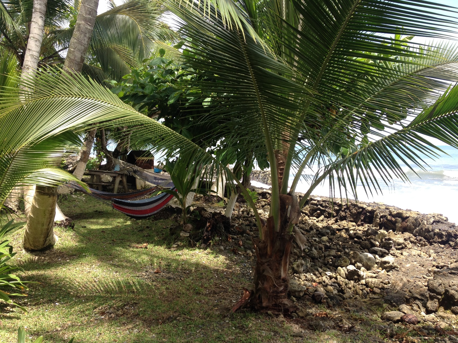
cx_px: 229
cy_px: 172
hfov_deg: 52.6
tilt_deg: -6.8
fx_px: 463
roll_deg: +0.3
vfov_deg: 40.7
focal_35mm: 35
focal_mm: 4.28
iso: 50
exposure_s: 1/563
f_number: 2.4
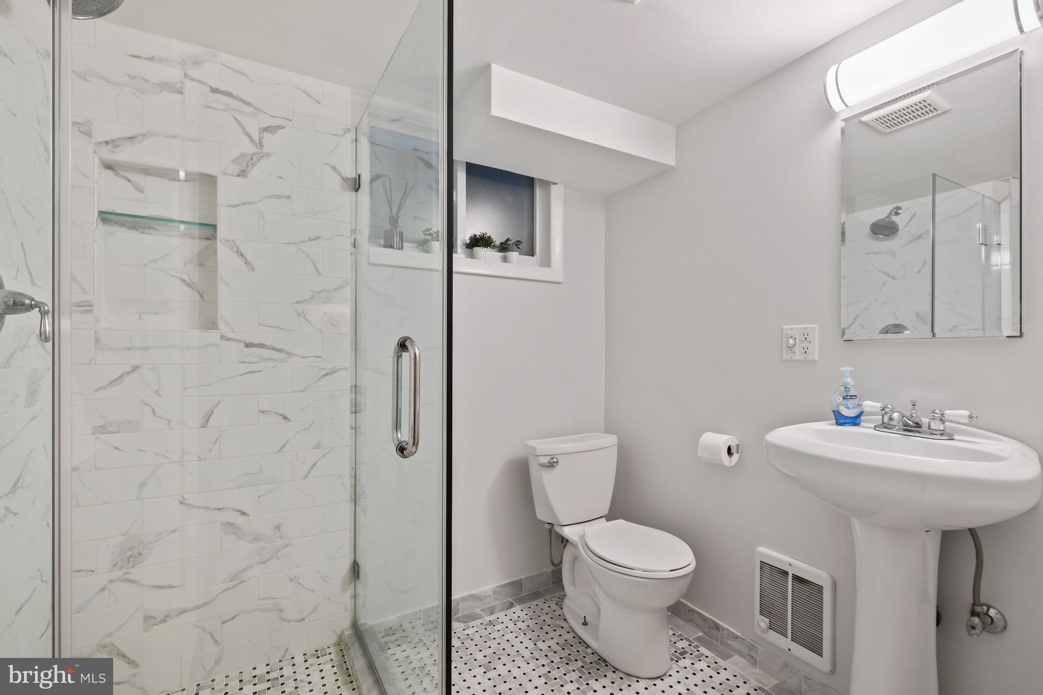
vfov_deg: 77.3
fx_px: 435
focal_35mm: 15
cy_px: 348
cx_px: 522
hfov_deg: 100.4
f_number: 8
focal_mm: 10
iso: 400
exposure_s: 1/8
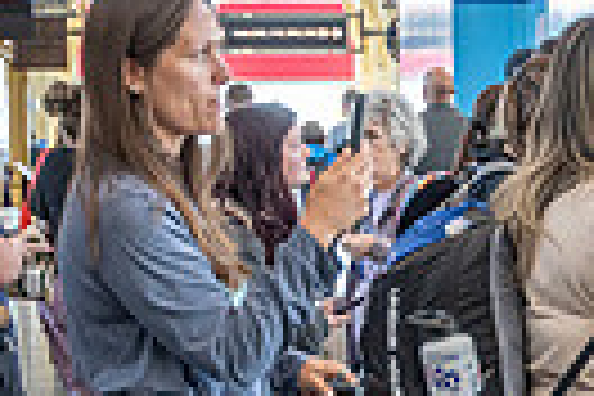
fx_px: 3811
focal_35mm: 231
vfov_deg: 5.9
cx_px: 693
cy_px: 362
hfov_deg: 8.8
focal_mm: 35
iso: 900
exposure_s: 1/125
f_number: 3.3
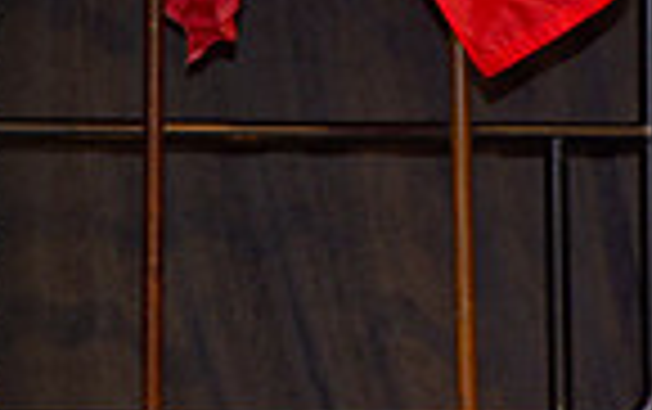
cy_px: -394
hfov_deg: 9.9
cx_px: -418
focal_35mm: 204
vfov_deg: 6.3
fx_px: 3629
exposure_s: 1/60
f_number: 5
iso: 200
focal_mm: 50
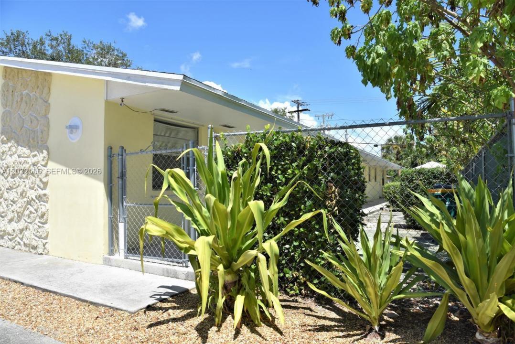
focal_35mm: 24
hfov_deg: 73.7
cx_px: 258
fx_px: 344
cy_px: 172
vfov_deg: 53.2
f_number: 10
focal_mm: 24
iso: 200
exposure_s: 1/400
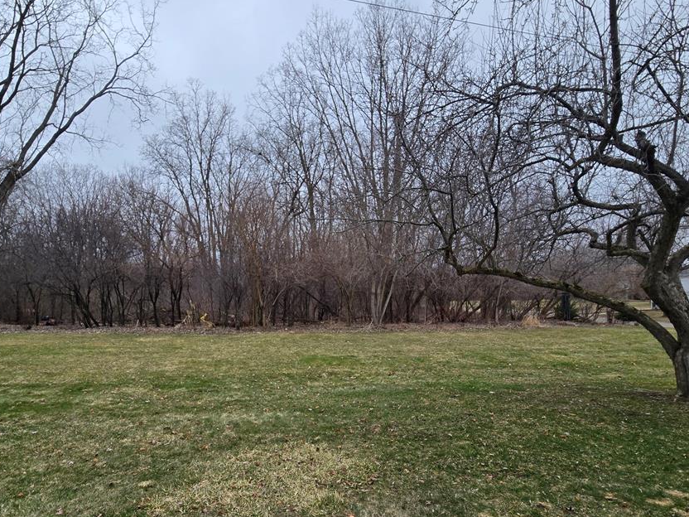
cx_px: 319
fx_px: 318
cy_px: 302
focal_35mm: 16
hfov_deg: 94.3
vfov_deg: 77.5
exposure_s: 1/655
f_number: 2.2
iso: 50
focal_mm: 2.2
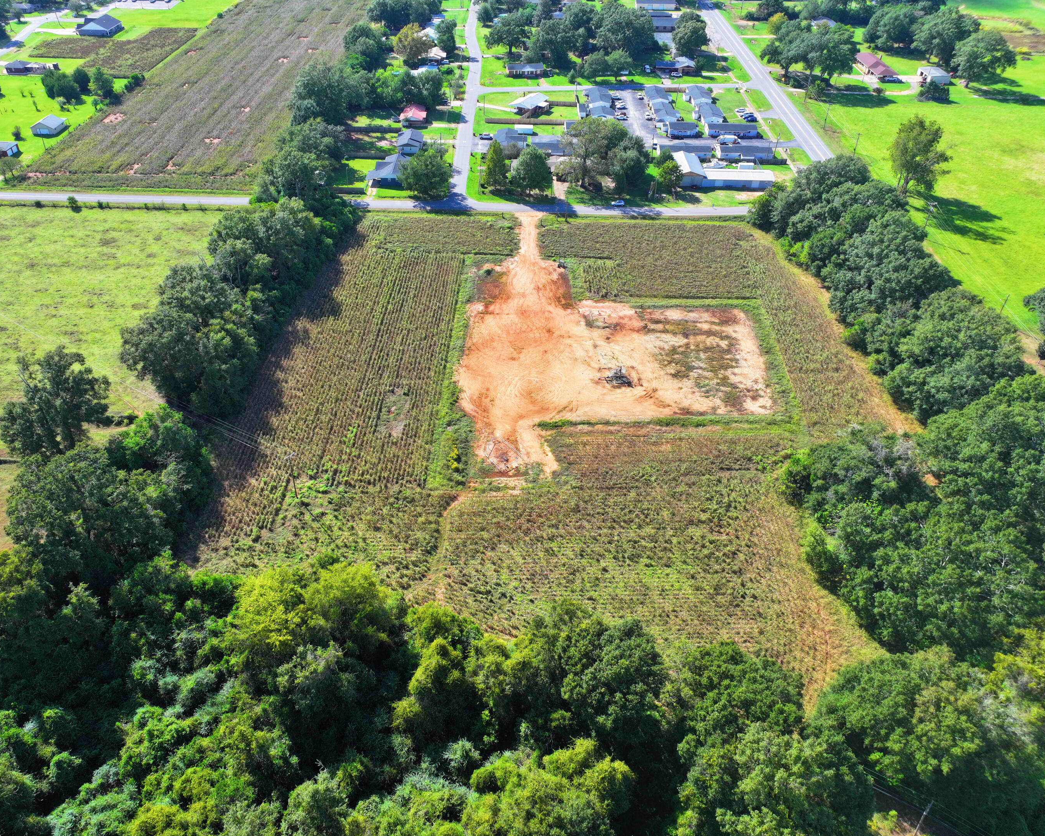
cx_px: 473
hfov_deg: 65.9
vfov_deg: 54.9
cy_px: 406
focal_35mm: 26
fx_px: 804
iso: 100
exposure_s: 1/800
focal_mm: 12.29
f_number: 2.8
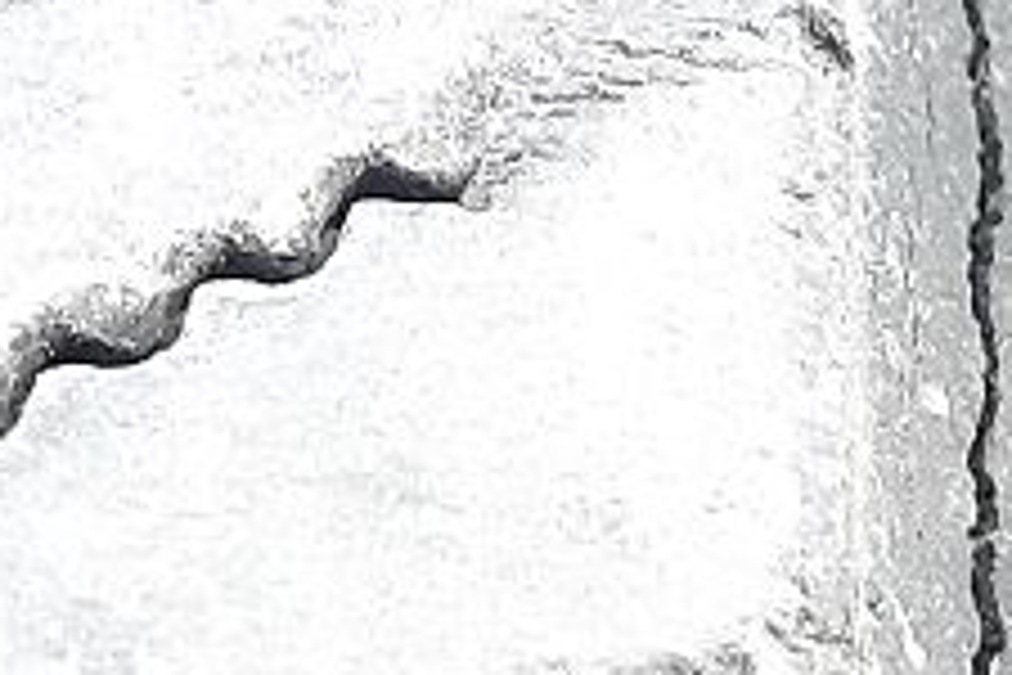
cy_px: 27
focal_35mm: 212
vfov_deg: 6.5
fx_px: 5959
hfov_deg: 9.7
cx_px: 376
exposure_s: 1/50
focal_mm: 3.93
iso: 400
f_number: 1.7
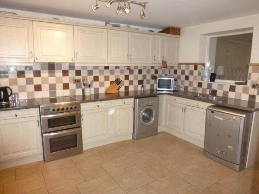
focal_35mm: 24
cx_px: 130
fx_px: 180
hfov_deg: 71.6
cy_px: 97
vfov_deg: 56.8
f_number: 3.3
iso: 400
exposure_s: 1/60
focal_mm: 4.3
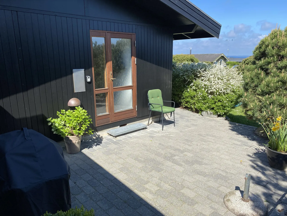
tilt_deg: -15.0
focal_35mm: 26
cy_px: 108
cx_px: 144
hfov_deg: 67.3
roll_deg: +0.2
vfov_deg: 53.1
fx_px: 216
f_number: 1.8
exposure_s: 1/1838
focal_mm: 4.25
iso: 32
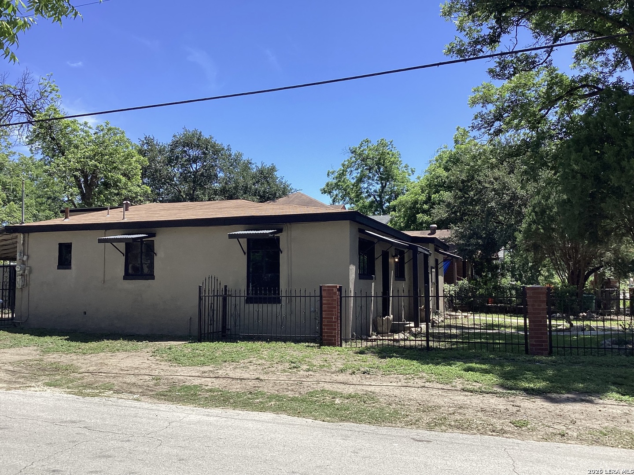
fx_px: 568
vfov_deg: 45.4
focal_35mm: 31
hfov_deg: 58.4
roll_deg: +1.0
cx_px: 317
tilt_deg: +4.6
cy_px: 238
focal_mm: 3.3
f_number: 2.4
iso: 25
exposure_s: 1/849
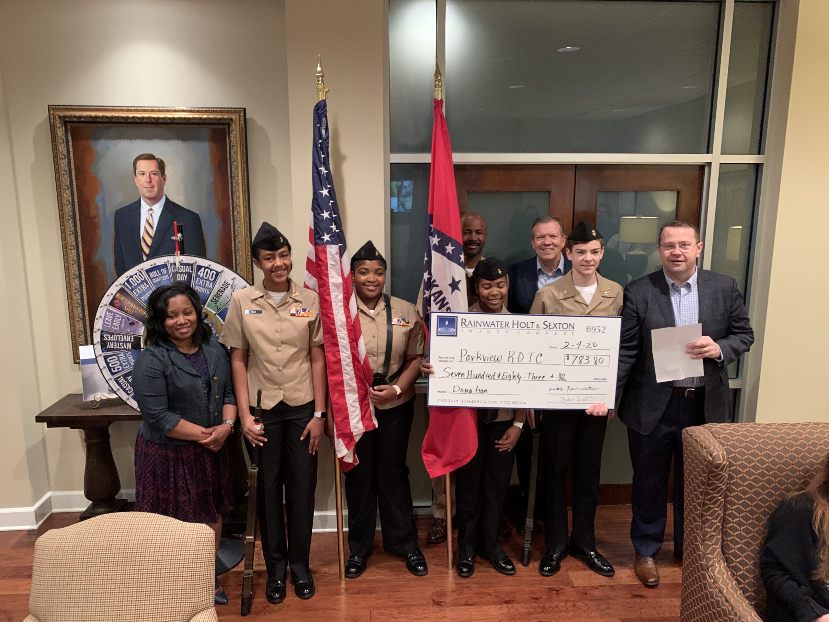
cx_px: 414
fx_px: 623
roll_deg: +0.3
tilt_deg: -10.4
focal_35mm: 26
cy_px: 311
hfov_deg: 67.3
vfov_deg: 53.1
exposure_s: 1/30
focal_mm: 4.25
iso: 400
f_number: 1.8
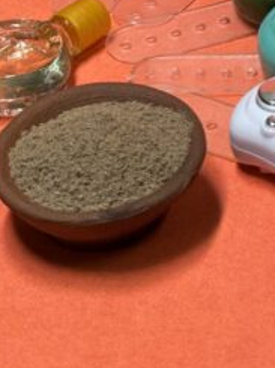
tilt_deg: -32.7
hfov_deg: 9.3
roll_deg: +1.5
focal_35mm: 157
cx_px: 341
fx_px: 1667
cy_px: -95
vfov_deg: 12.3
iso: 80
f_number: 1.78
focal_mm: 6.76
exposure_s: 1/100
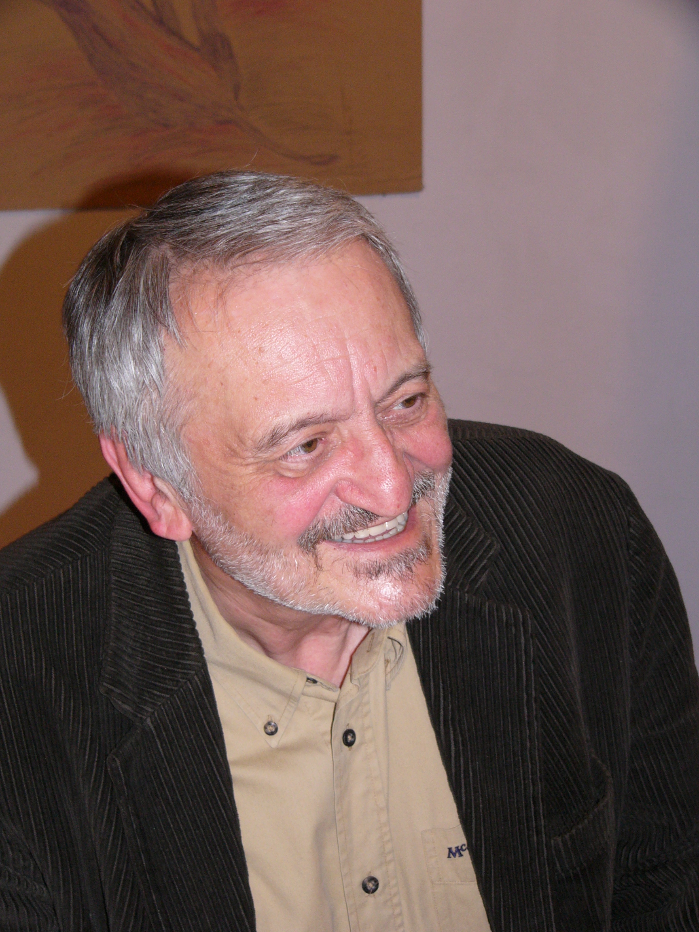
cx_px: 350
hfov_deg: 18.9
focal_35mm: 78
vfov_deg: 25.0
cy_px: 466
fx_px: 2100
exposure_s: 1/60
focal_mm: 13.1
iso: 100
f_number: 2.8
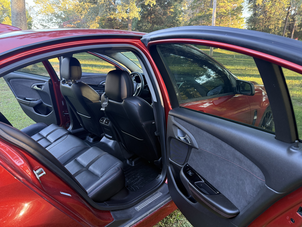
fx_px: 209
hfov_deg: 71.6
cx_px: 151
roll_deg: -0.5
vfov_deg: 56.8
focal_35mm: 24
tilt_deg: -18.8
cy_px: 114
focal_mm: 6.76
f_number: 1.78
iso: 200
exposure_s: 1/81
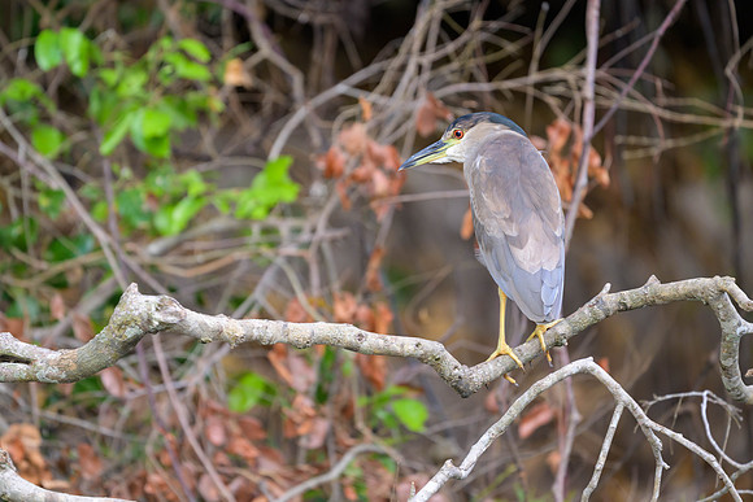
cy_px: 210
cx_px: 349
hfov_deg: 3.0
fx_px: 14176
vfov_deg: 2.0
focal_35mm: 678
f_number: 4
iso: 640
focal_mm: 560
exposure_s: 1/500
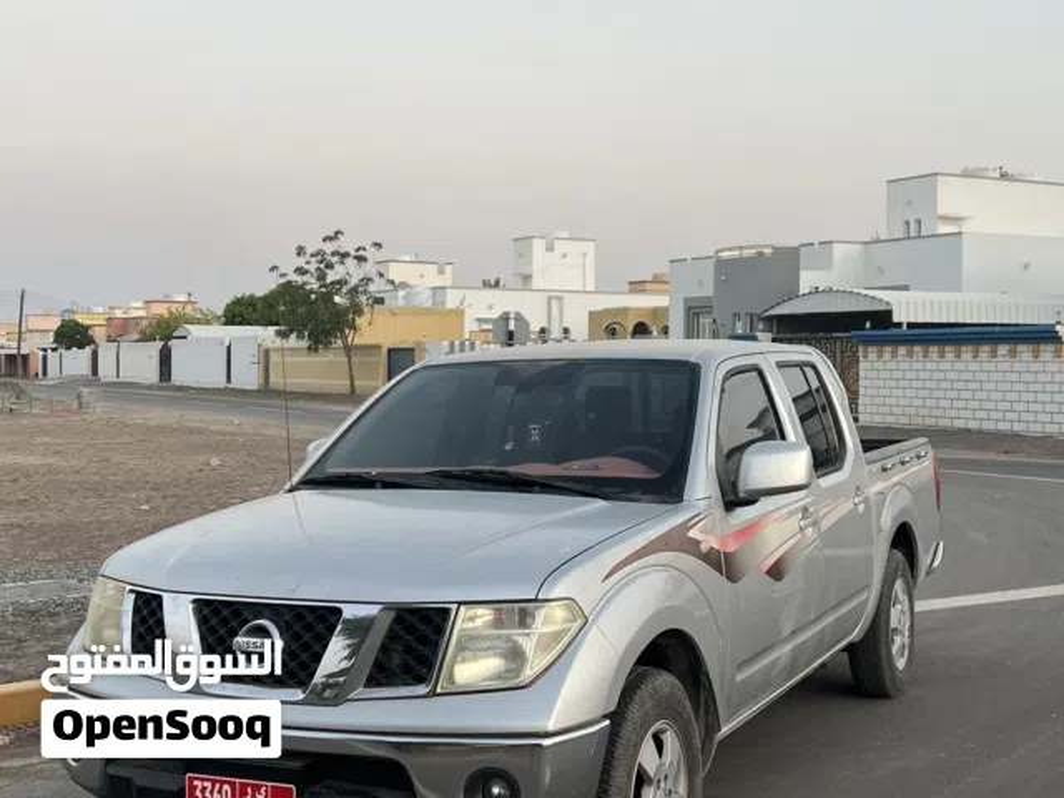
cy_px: 399
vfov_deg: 53.1
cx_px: 532
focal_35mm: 26
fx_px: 799
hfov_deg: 67.3
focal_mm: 5.7
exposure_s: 1/121
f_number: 1.5
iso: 64
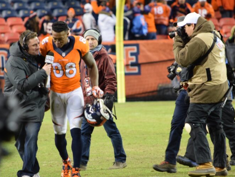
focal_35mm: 666
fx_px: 4522
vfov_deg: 2.2
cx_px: 97
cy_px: 80
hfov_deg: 3.0
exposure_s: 1/125
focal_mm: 300
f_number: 5.6
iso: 1600
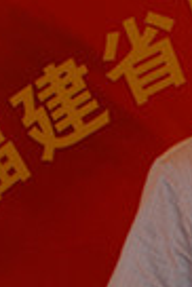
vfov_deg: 11.2
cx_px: 447
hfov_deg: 7.2
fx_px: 1444
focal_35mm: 181
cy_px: 332
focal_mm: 22
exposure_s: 1/60
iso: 400
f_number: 4
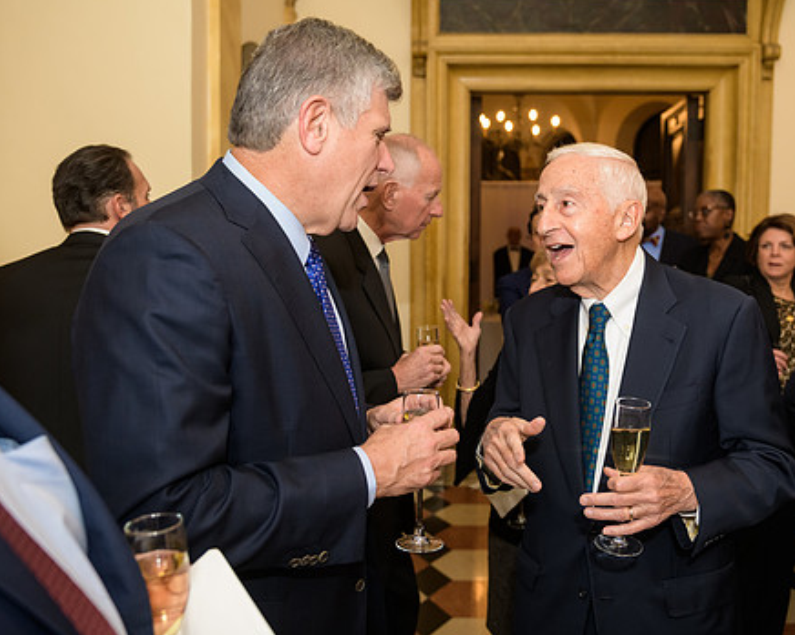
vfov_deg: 42.1
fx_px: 823
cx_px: 432
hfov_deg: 51.5
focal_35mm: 35
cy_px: 287
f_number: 3.2
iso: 1000
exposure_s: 1/125
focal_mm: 28
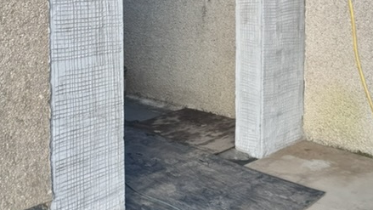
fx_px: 603
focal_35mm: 61
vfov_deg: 19.4
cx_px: 174
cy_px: 24
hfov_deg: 34.3
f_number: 1.78
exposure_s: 1/1238
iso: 80
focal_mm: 6.76
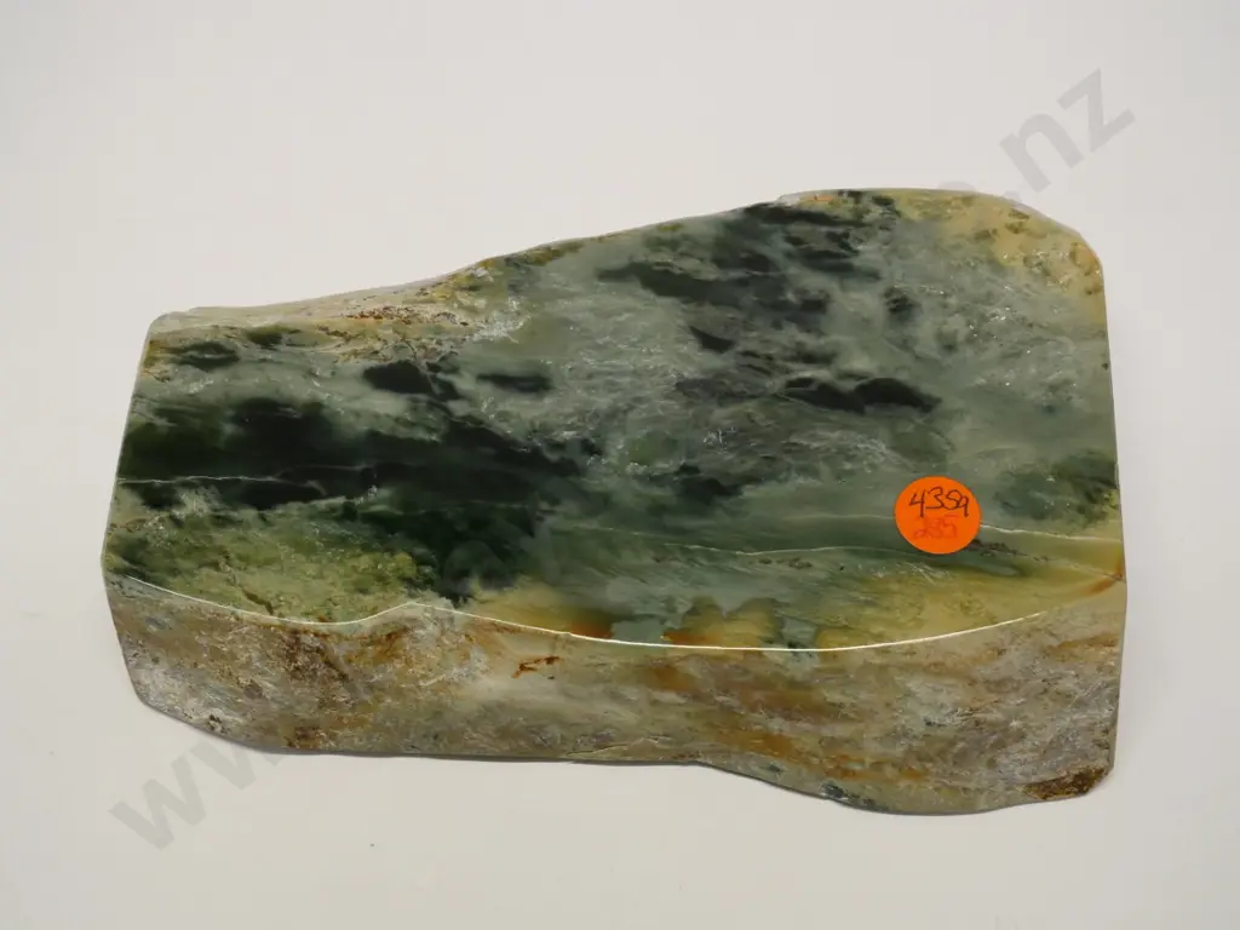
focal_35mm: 54
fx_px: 1934
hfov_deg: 35.5
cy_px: 465
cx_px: 620
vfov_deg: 27.0
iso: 1600
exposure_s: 1/125
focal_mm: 27
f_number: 6.3
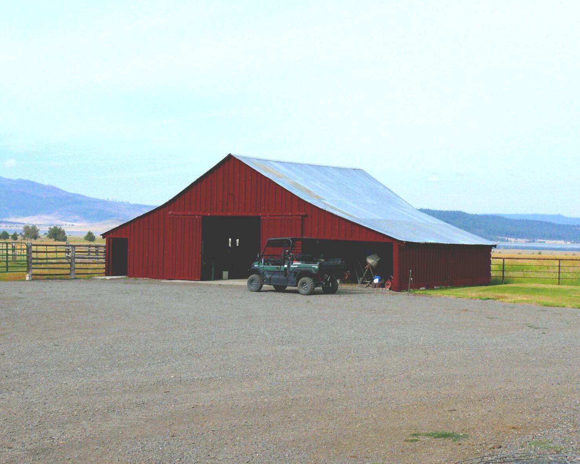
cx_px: 276
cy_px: 235
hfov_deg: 37.3
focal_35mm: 50
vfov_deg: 30.2
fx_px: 858
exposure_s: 1/500
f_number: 5.6
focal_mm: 8.9
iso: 100
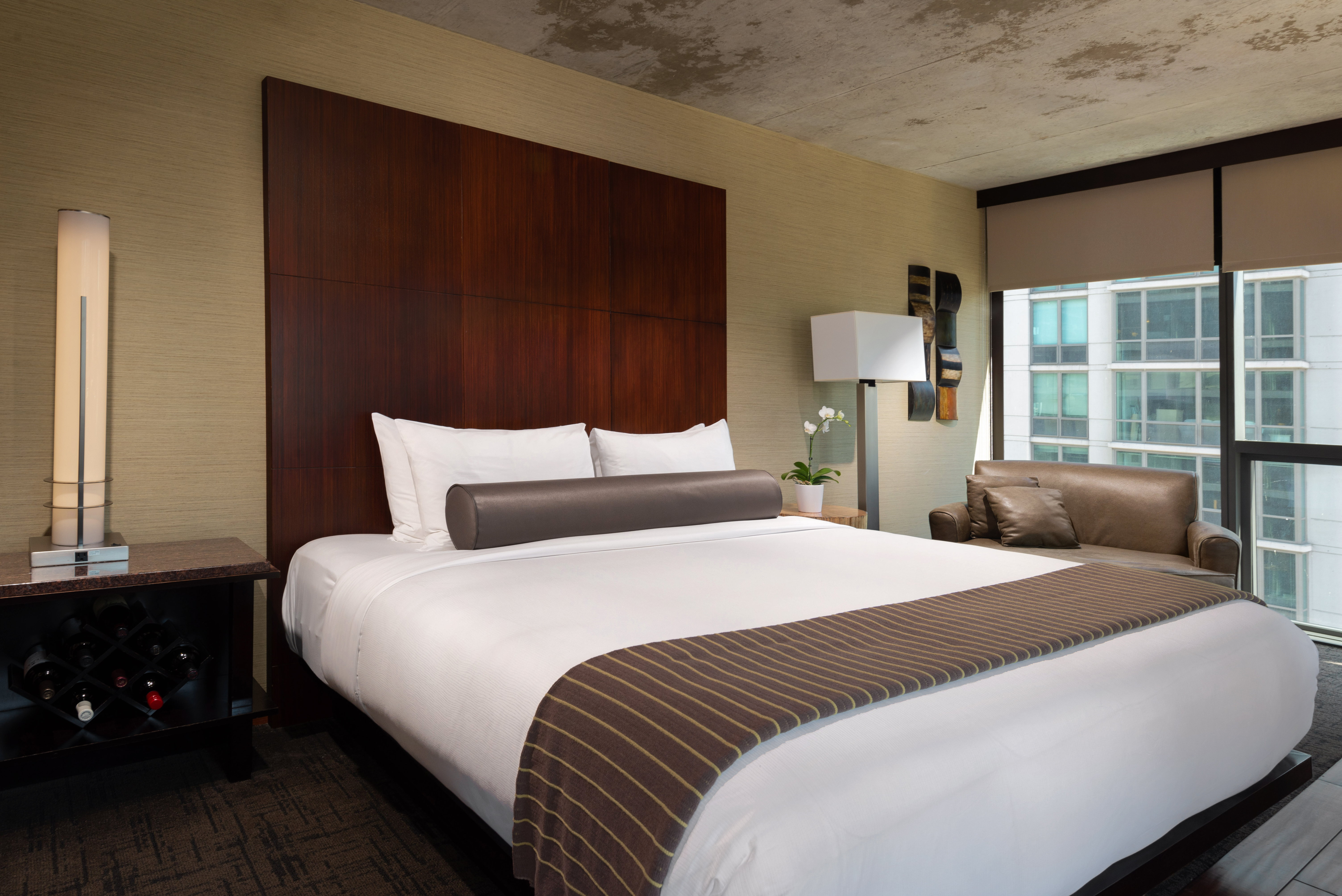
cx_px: 671
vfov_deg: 62.0
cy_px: 448
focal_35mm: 20
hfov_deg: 84.0
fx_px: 746
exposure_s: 1/20
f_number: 9
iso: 400
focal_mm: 20
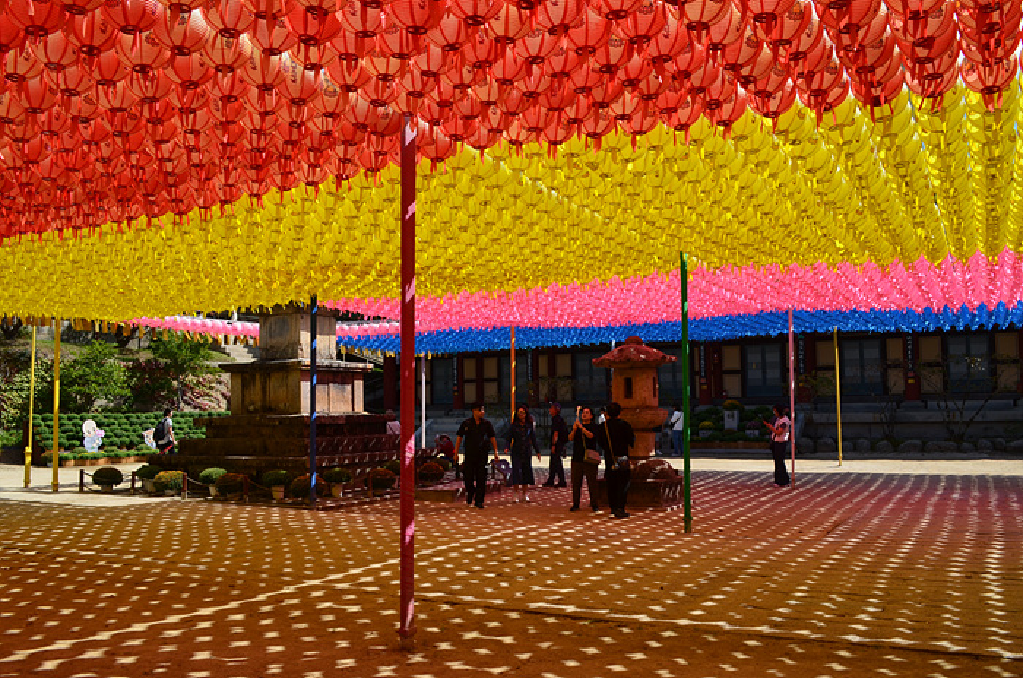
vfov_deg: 43.4
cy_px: 339
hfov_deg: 62.0
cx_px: 512
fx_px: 851
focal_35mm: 30
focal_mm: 20
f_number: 10
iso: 200
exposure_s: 1/320
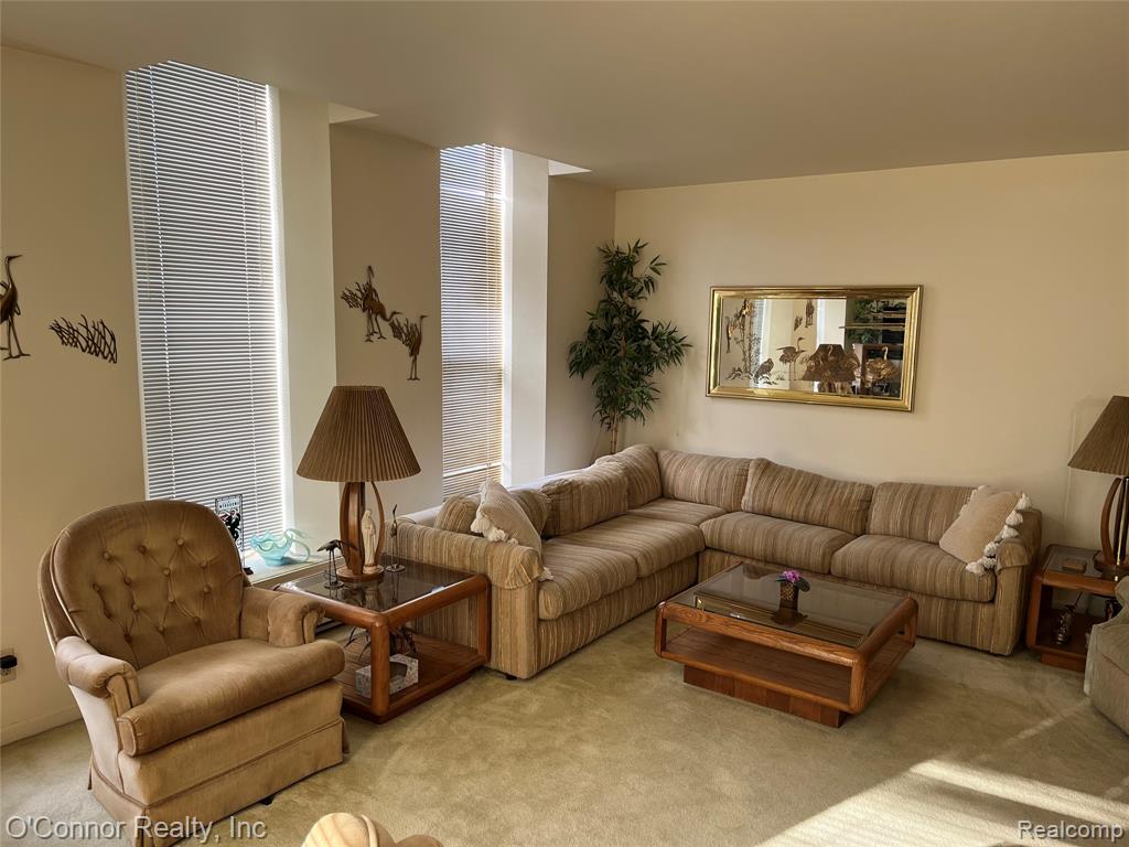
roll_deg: -0.6
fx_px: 848
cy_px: 424
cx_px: 564
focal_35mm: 26
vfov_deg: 53.1
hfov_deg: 67.3
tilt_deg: -7.8
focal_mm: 5.1
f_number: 1.6
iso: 64
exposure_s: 1/122
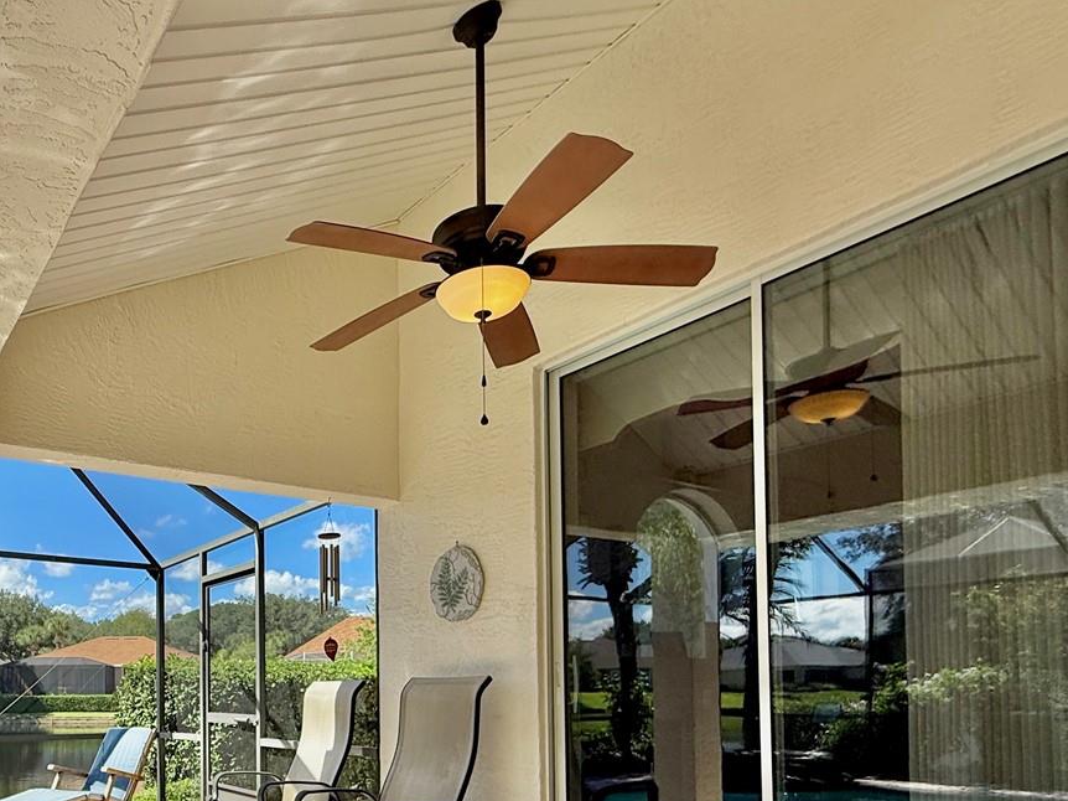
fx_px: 802
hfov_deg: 63.6
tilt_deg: +3.2
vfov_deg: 49.3
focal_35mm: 26
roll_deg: +0.9
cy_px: 663
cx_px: 275
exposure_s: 1/717
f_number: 2.2
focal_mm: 2.22
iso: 50
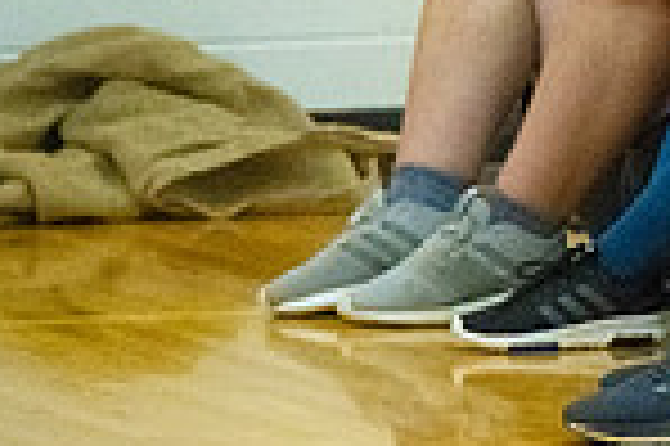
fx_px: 12697
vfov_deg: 2.0
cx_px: 1286
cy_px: 155
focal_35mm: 683
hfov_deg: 3.0
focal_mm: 175
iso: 6400
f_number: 4.5
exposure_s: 1/640
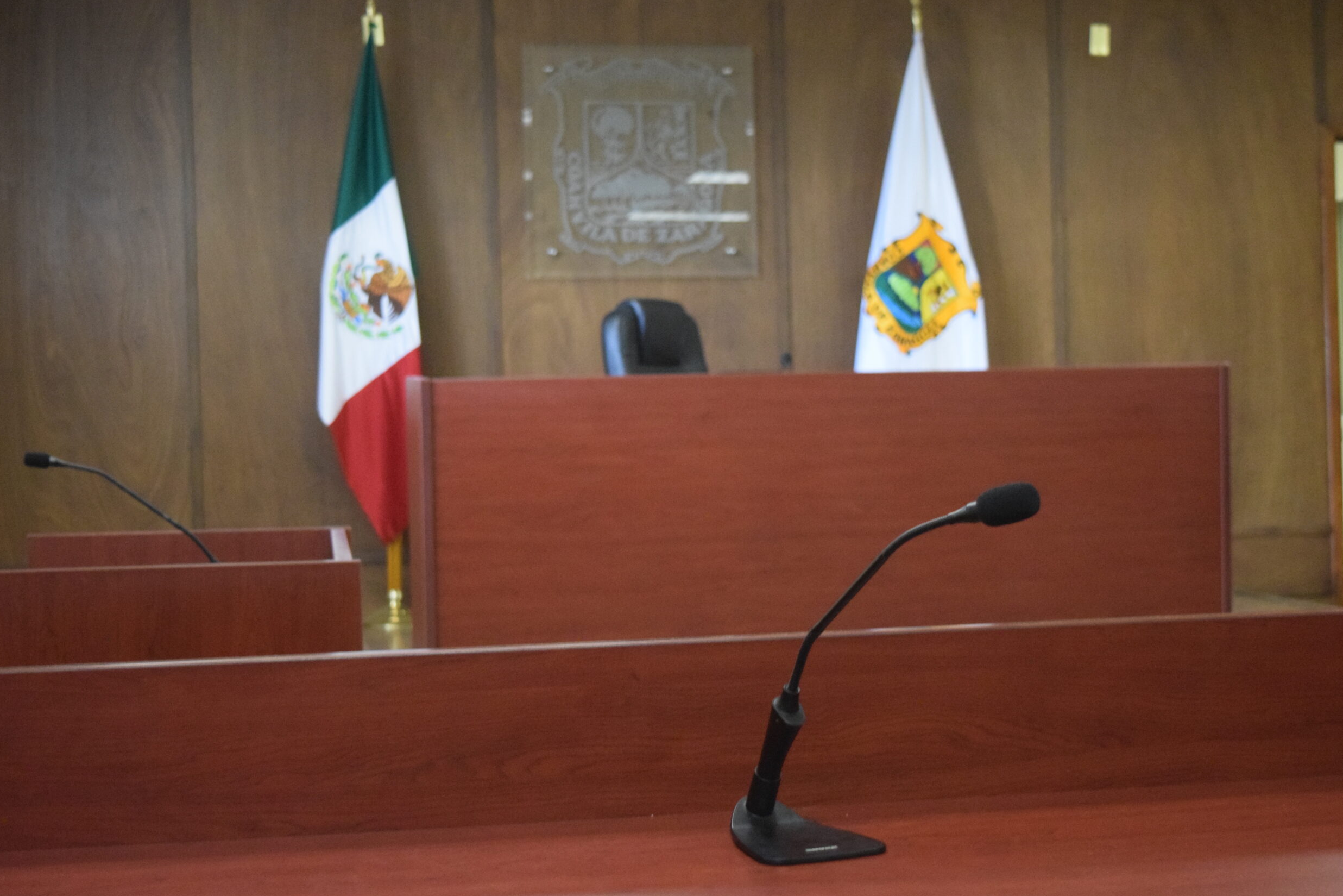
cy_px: 450
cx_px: 673
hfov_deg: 33.9
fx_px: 2201
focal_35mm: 59
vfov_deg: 23.0
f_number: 4.8
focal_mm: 38
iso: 4500
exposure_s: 1/60
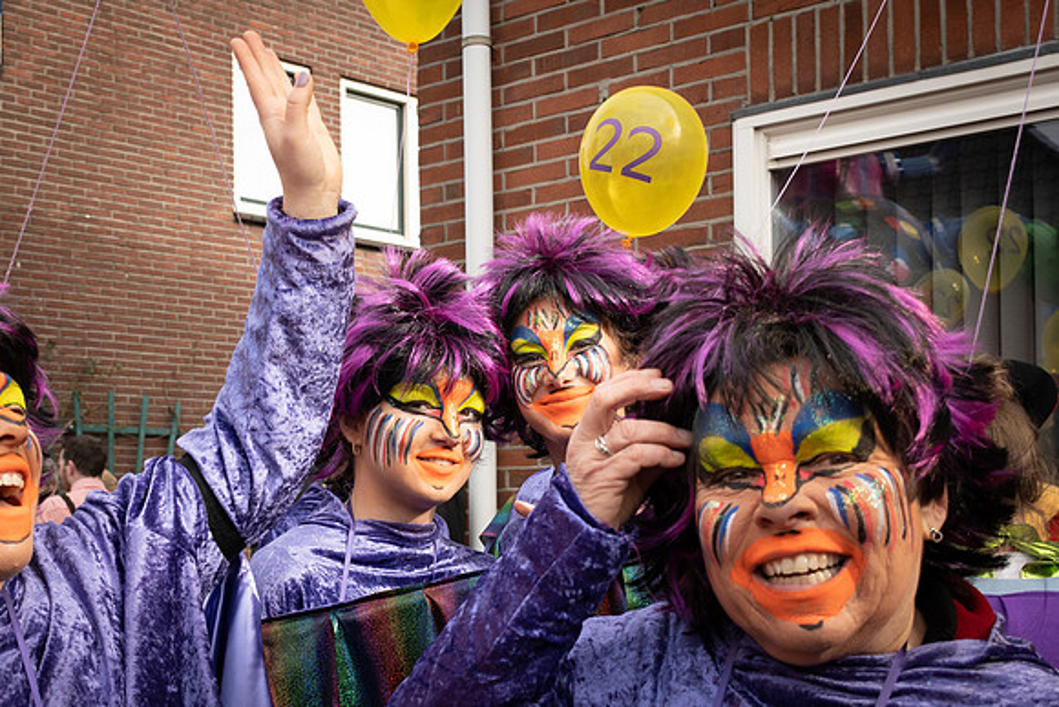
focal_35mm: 46
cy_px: 495
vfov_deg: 29.2
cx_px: 422
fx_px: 1342
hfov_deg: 42.9
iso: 400
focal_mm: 18
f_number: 4.5
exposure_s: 1/1000
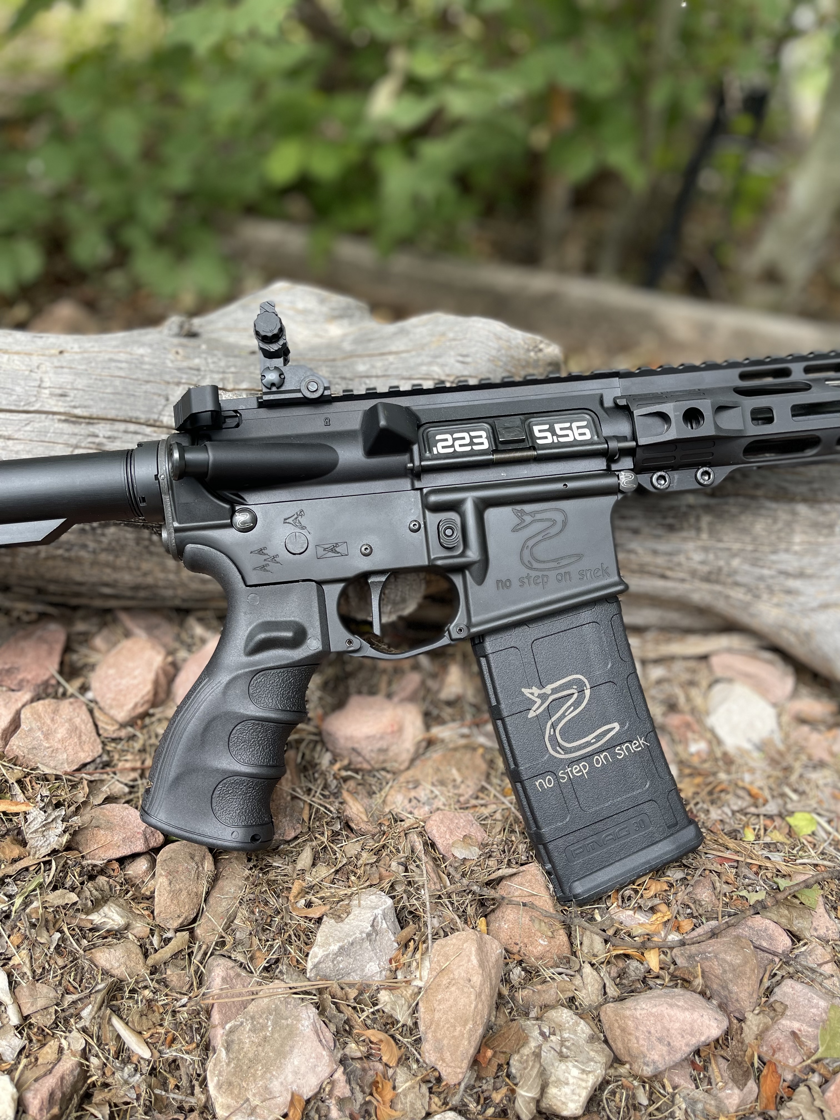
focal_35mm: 26
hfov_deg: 53.1
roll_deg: -2.9
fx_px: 841
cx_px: 420
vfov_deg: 67.3
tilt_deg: -32.0
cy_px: 560
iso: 40
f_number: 1.6
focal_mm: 5.1
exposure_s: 1/271
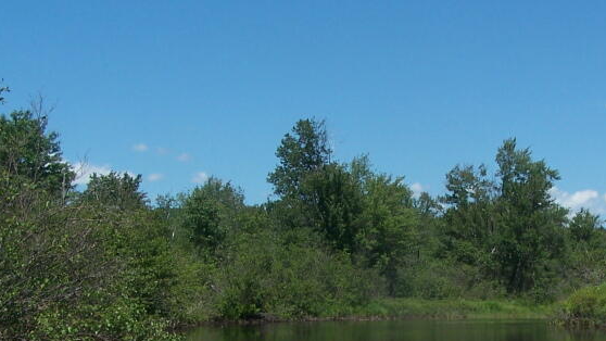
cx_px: 413
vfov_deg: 15.8
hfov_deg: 27.7
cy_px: 287
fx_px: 1221
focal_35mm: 76
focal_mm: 6.3
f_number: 4
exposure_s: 1/1000
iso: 80
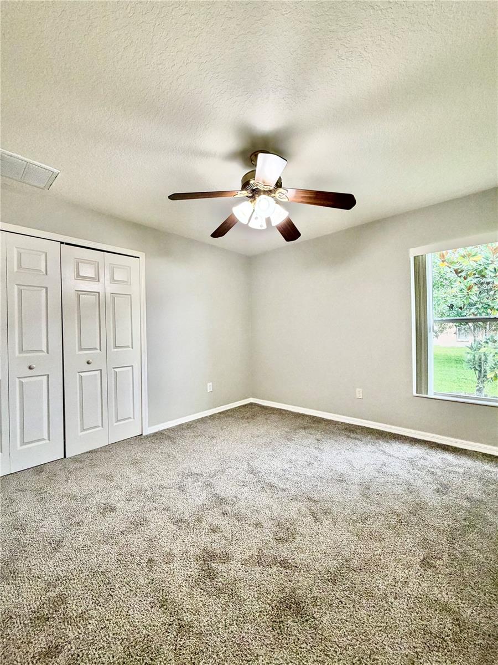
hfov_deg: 85.7
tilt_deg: +0.1
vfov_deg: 102.1
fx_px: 269
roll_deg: +0.8
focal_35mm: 14
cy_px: 332
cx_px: 249
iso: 200
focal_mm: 2.22
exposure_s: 1/60
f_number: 2.2
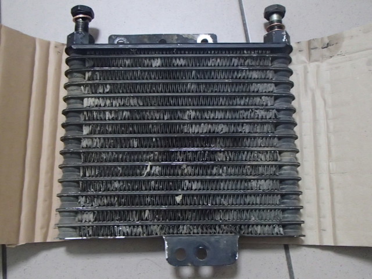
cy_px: 140
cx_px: 186
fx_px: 397
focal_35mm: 37
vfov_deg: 38.6
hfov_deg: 50.2
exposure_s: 1/25
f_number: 4.7
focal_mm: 6.64
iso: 1600
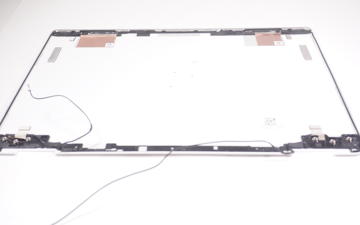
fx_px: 392
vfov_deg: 32.0
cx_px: 180
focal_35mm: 40
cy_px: 116
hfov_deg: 49.3
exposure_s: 1/1250
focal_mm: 26
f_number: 5.6
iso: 5000
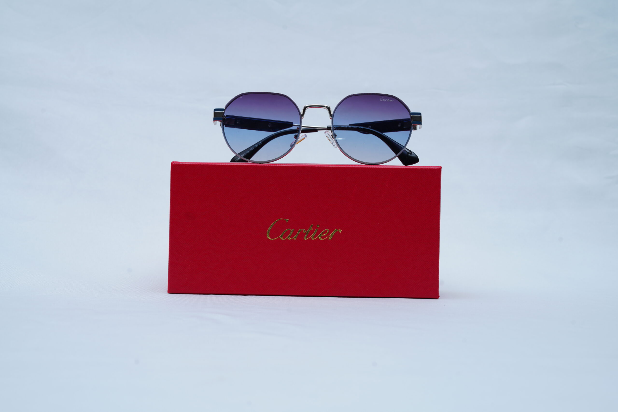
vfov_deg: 27.0
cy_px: 206
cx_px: 309
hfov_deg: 39.6
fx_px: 858
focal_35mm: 50
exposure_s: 1/160
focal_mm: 50
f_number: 9
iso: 125
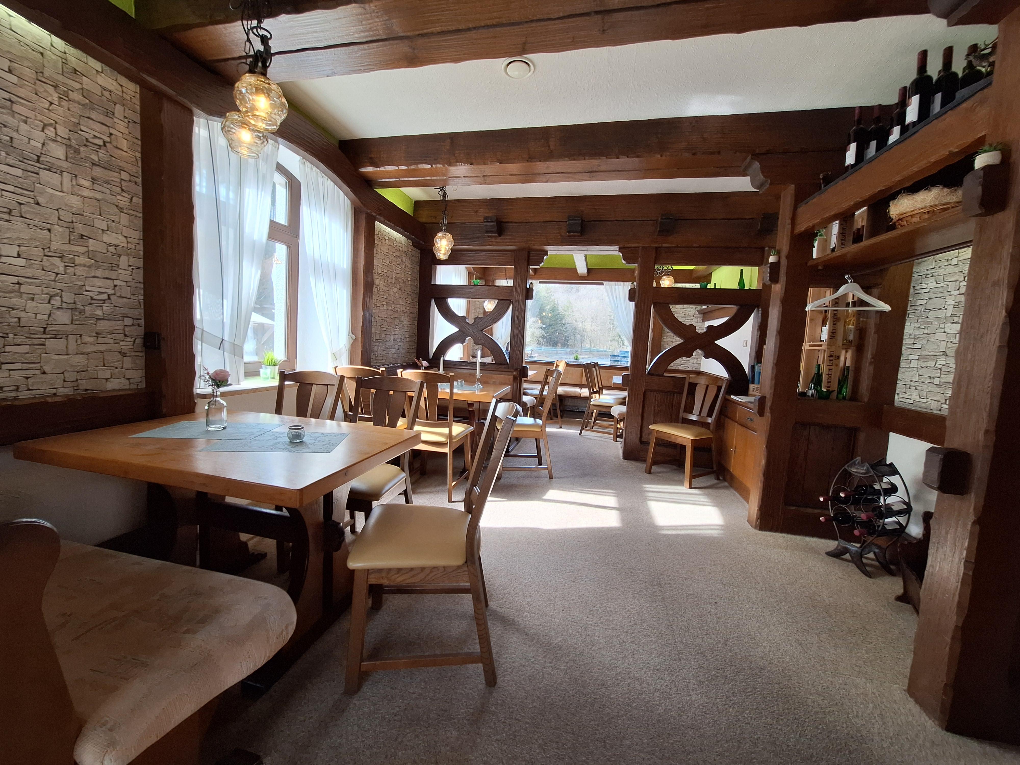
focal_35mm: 13
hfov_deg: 106.2
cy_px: 382
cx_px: 510
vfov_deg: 89.9
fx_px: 383
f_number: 2.2
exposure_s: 1/100
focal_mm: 1.74
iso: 64
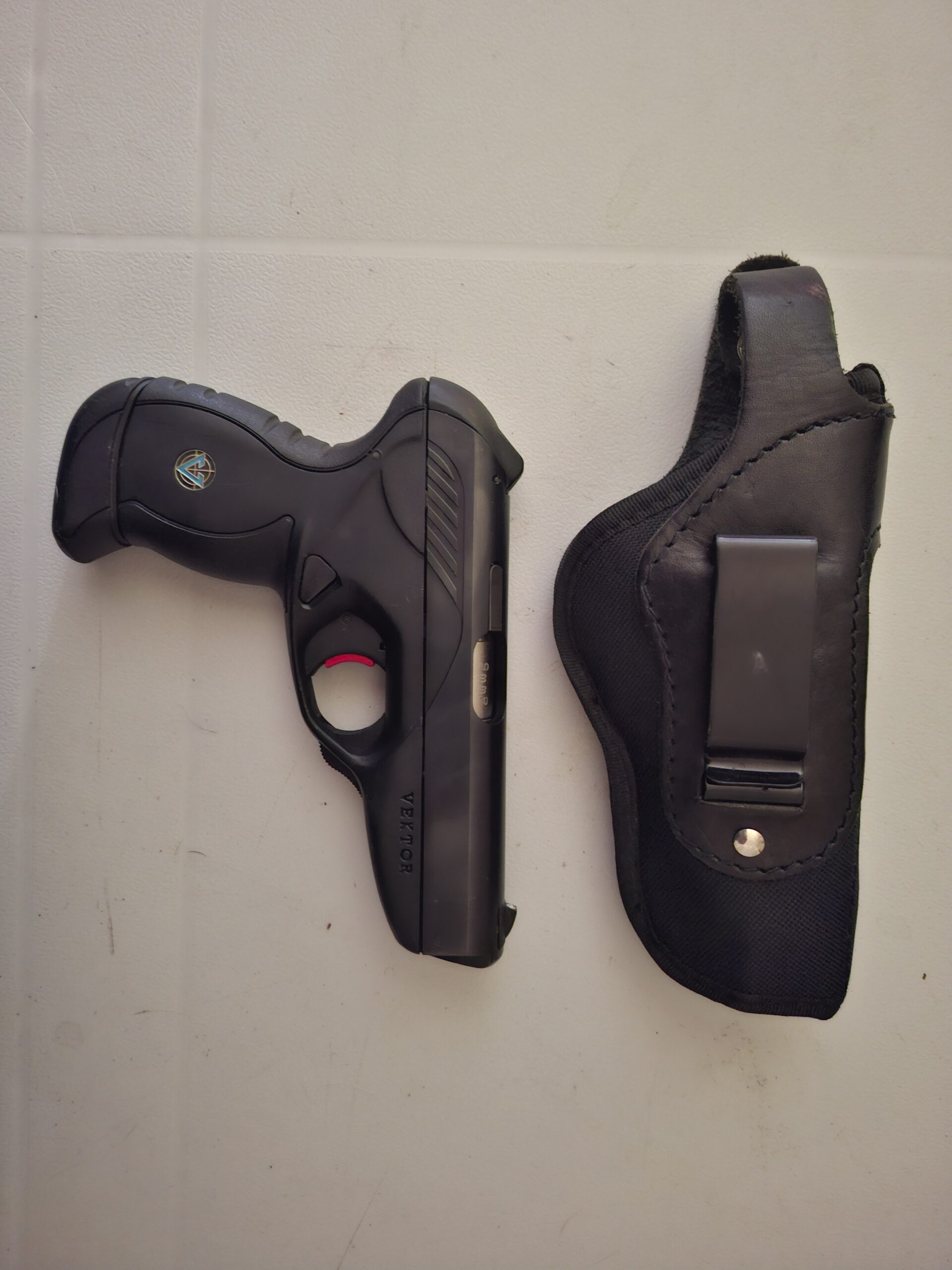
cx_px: 476
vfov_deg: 73.9
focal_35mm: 23
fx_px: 843
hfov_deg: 58.9
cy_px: 635
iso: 1250
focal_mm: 5.54
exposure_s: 1/10
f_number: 1.8
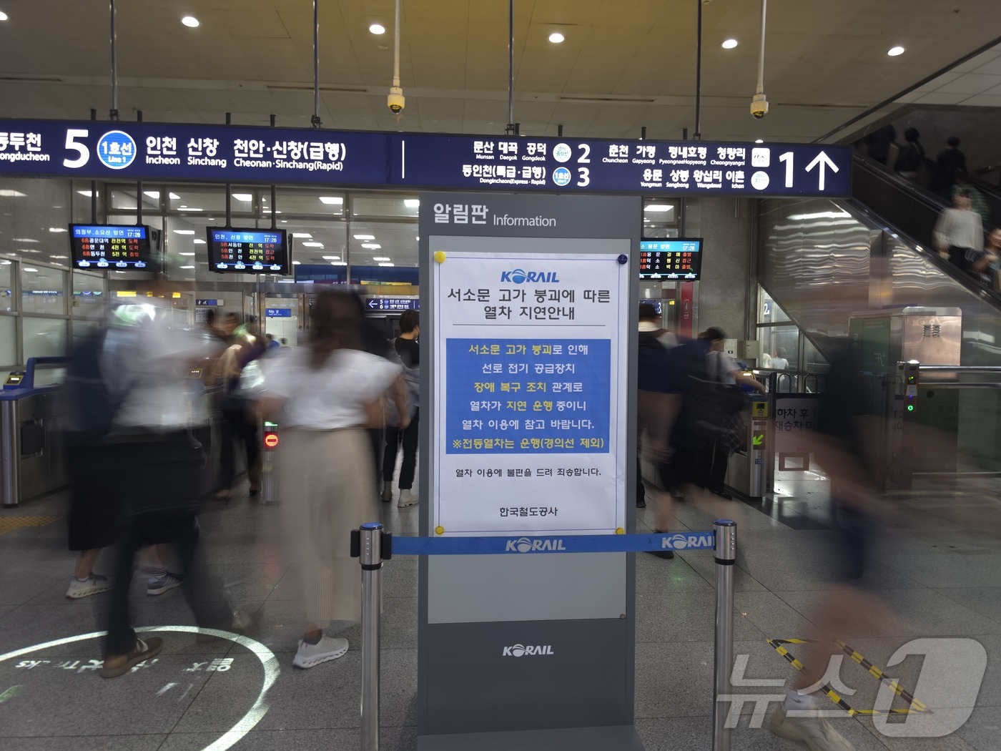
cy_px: 376
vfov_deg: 58.9
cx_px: 500
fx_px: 665
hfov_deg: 73.9
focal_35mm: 23
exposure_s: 1/3.33
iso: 10
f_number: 1.4
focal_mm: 6.5
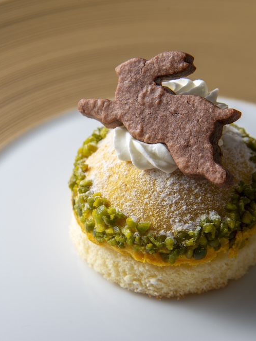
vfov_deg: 17.0
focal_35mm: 116
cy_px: 170
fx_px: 1143
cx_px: 107
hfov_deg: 12.8
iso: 100
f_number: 8
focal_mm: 80
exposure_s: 1/100
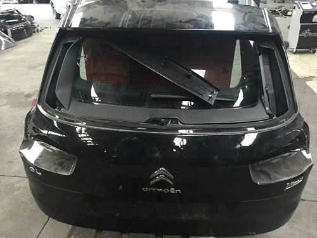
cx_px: 158
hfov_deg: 61.7
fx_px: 266
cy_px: 119
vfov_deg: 48.2
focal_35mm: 29
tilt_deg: -28.8
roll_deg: -0.1
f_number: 2.2
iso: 160
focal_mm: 4.15
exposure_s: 1/30
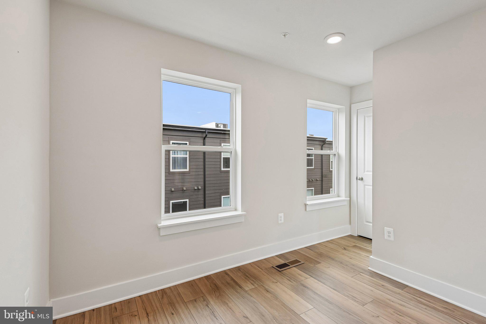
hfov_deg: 96.7
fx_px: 216
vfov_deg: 73.7
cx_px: 243
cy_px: 162
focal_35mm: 16
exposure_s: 1/100
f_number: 8
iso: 400
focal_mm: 16
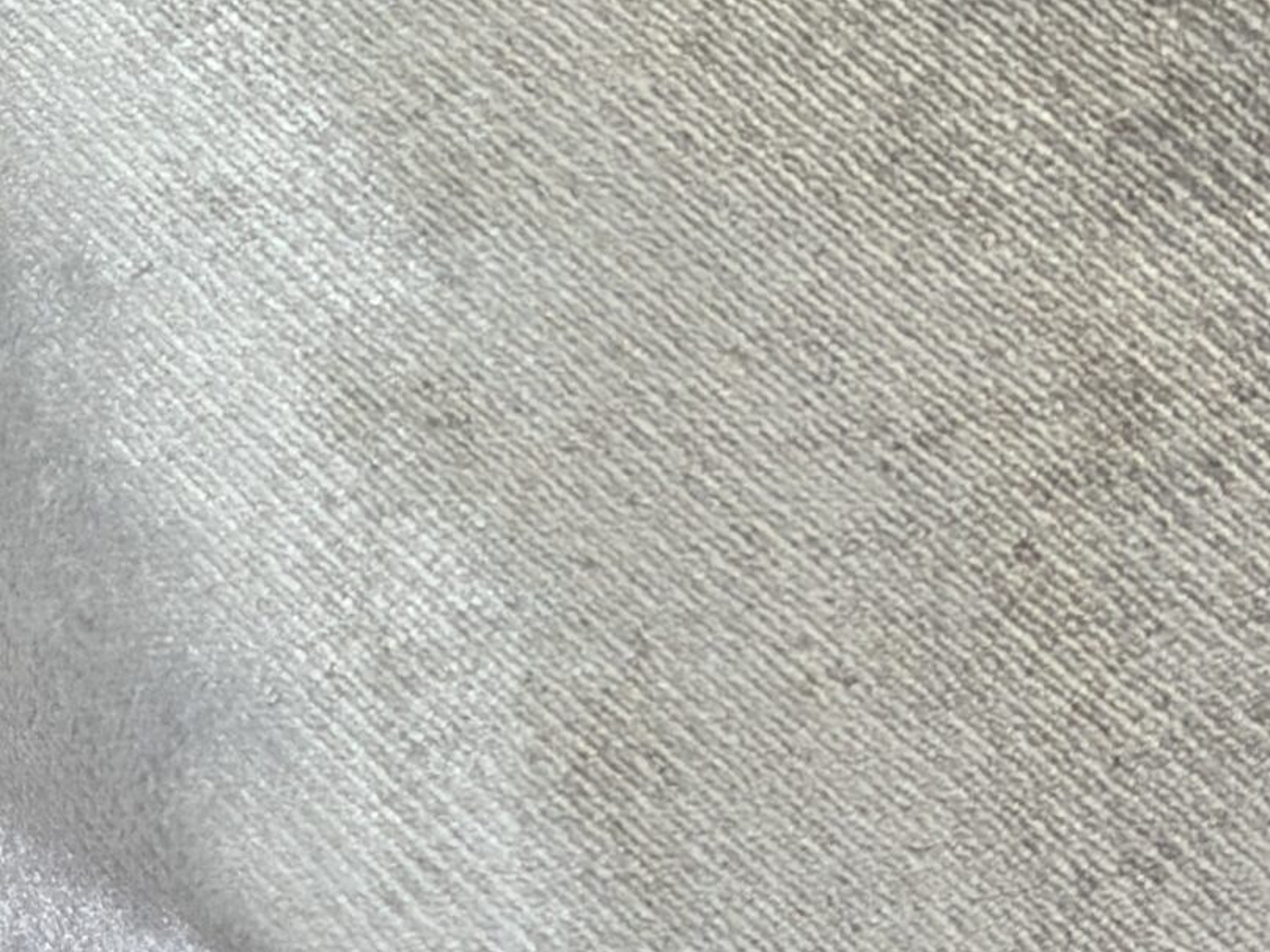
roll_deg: +1.3
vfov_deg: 9.6
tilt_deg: -14.9
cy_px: -353
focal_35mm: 152
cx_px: 25
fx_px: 5577
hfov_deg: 12.8
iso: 80
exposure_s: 1/235
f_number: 1.78
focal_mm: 6.86
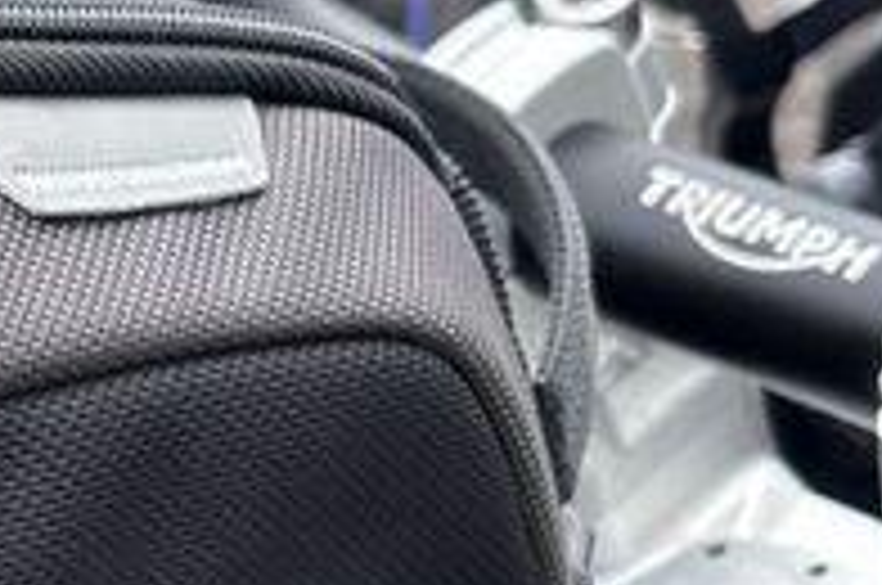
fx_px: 4329
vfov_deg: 7.7
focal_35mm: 177
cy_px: 644
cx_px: -500
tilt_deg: -27.7
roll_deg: -0.2
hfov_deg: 11.1
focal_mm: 5.96
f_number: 1.6
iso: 40
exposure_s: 1/172
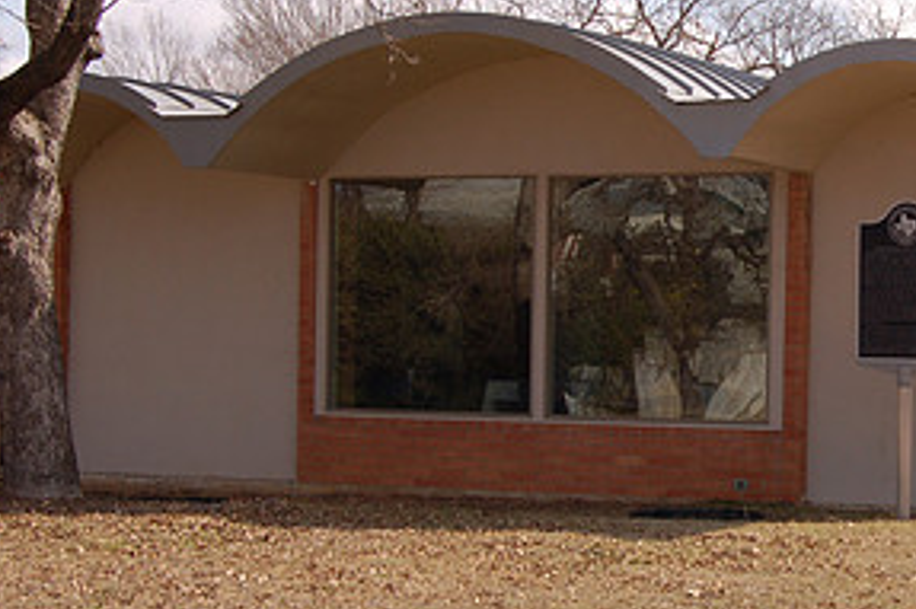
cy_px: 297
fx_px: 2391
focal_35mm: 94
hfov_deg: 21.2
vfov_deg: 14.5
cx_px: 827
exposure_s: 1/160
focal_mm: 31
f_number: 11
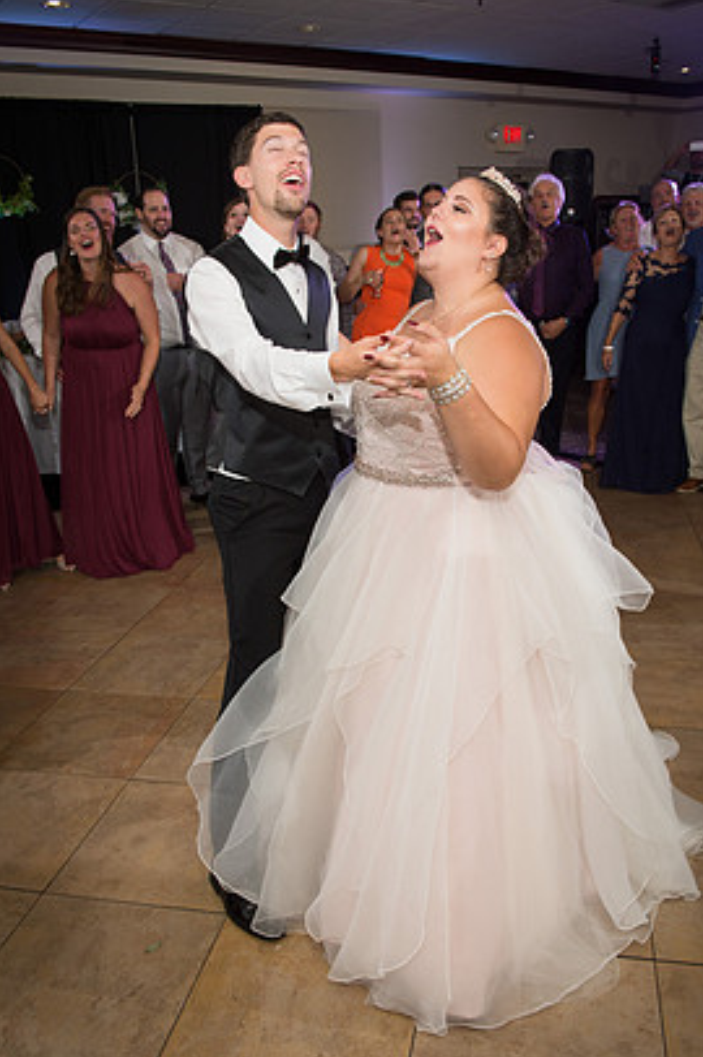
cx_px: 384
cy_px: 539
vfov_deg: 60.3
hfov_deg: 42.2
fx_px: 910
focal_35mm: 31
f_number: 5.6
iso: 800
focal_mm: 28
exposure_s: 1/125
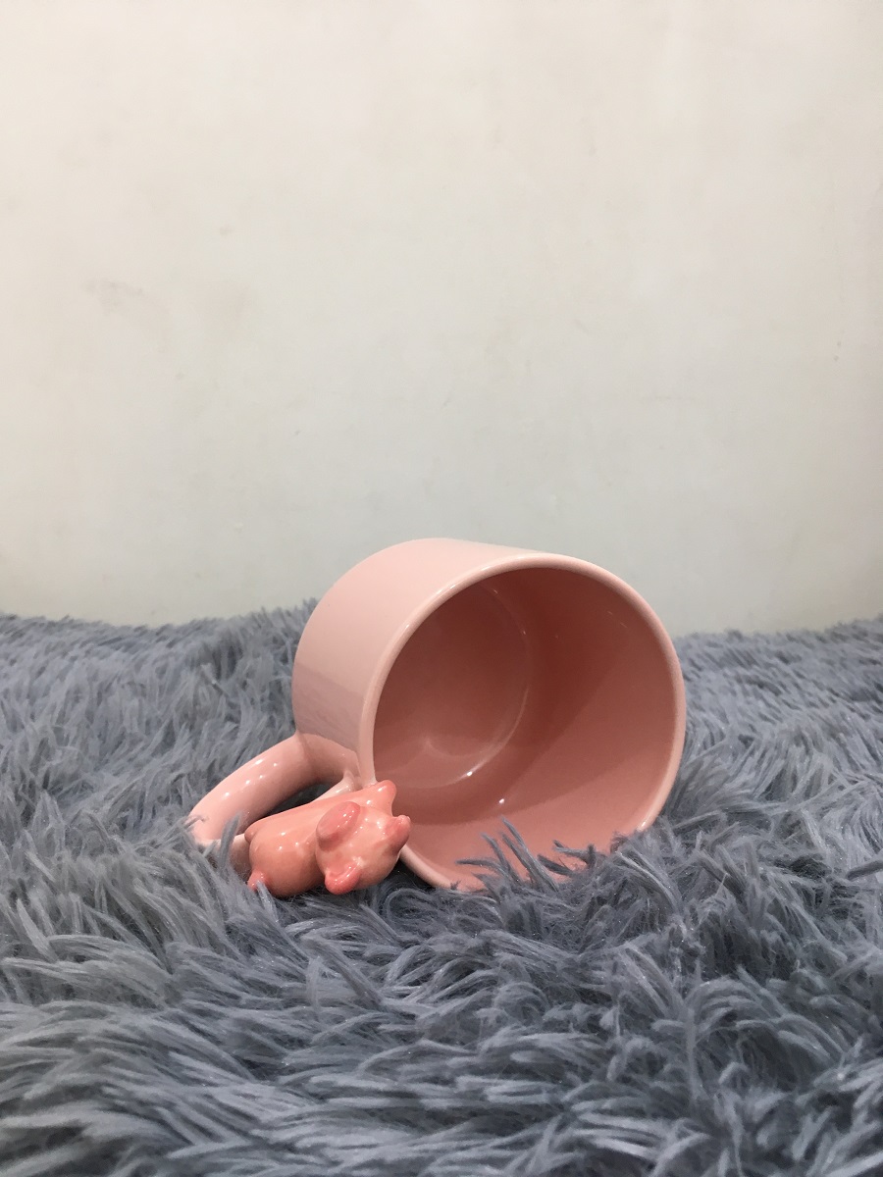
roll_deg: -0.9
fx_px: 986
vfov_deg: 61.7
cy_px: 588
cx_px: 442
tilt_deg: -9.3
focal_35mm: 29
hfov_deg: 48.2
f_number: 2.2
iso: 80
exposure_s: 1/33
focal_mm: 4.15
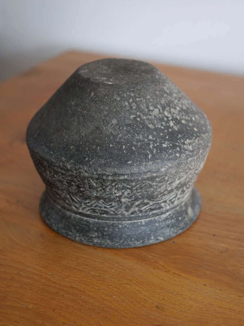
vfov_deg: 32.2
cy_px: 163
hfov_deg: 24.4
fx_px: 564
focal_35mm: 60
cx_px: 122
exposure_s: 1/60
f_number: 2.8
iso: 400
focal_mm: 30
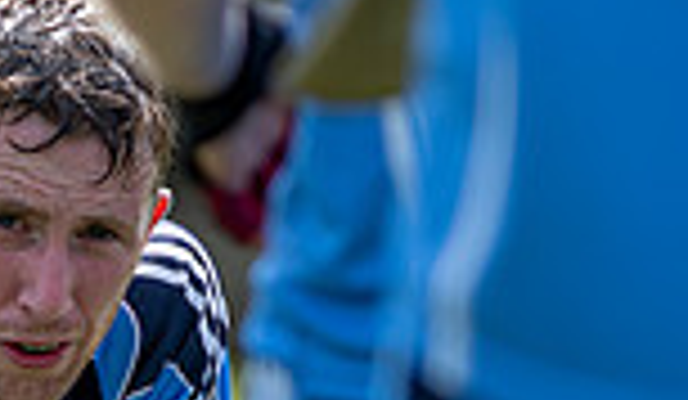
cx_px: -22
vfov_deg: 0.7
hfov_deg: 1.1
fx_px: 34913
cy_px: 840
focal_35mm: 1898
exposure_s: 1/1600
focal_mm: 300
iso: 100
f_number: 2.8
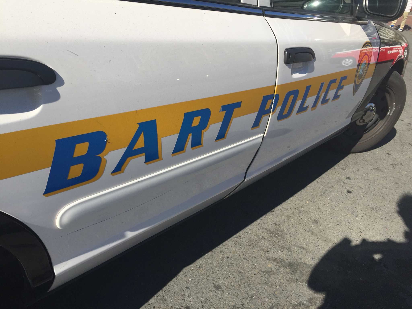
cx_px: 206
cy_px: 154
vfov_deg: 48.2
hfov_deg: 61.7
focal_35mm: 29
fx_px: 345
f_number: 2.2
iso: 32
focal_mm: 4.15
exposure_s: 1/1980
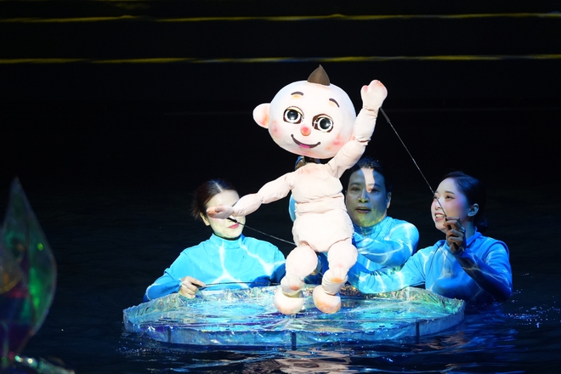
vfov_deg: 6.7
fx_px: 3179
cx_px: 280
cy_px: 187
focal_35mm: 204
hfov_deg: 10.1
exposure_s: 1/160
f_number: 5
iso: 2000
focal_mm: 136
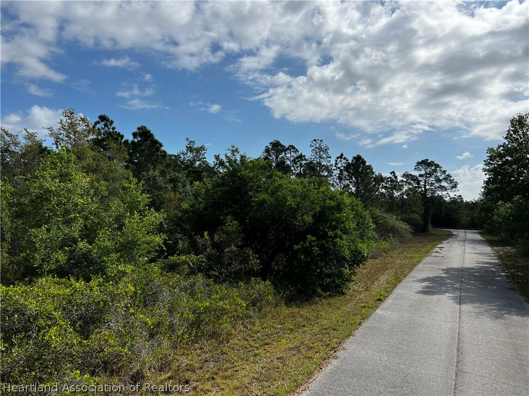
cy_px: 198
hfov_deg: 67.3
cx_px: 264
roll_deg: +0.0
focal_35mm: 26
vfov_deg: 53.1
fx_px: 397
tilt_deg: -0.8
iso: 50
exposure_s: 1/7463
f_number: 1.5
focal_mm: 5.7
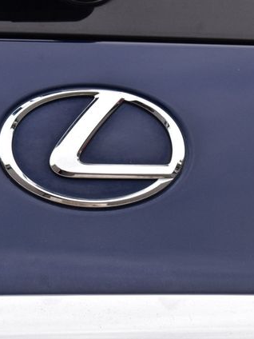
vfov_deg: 16.5
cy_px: 170
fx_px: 1171
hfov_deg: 12.4
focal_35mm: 120
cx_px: 112
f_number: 10
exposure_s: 1/200
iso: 400
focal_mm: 55
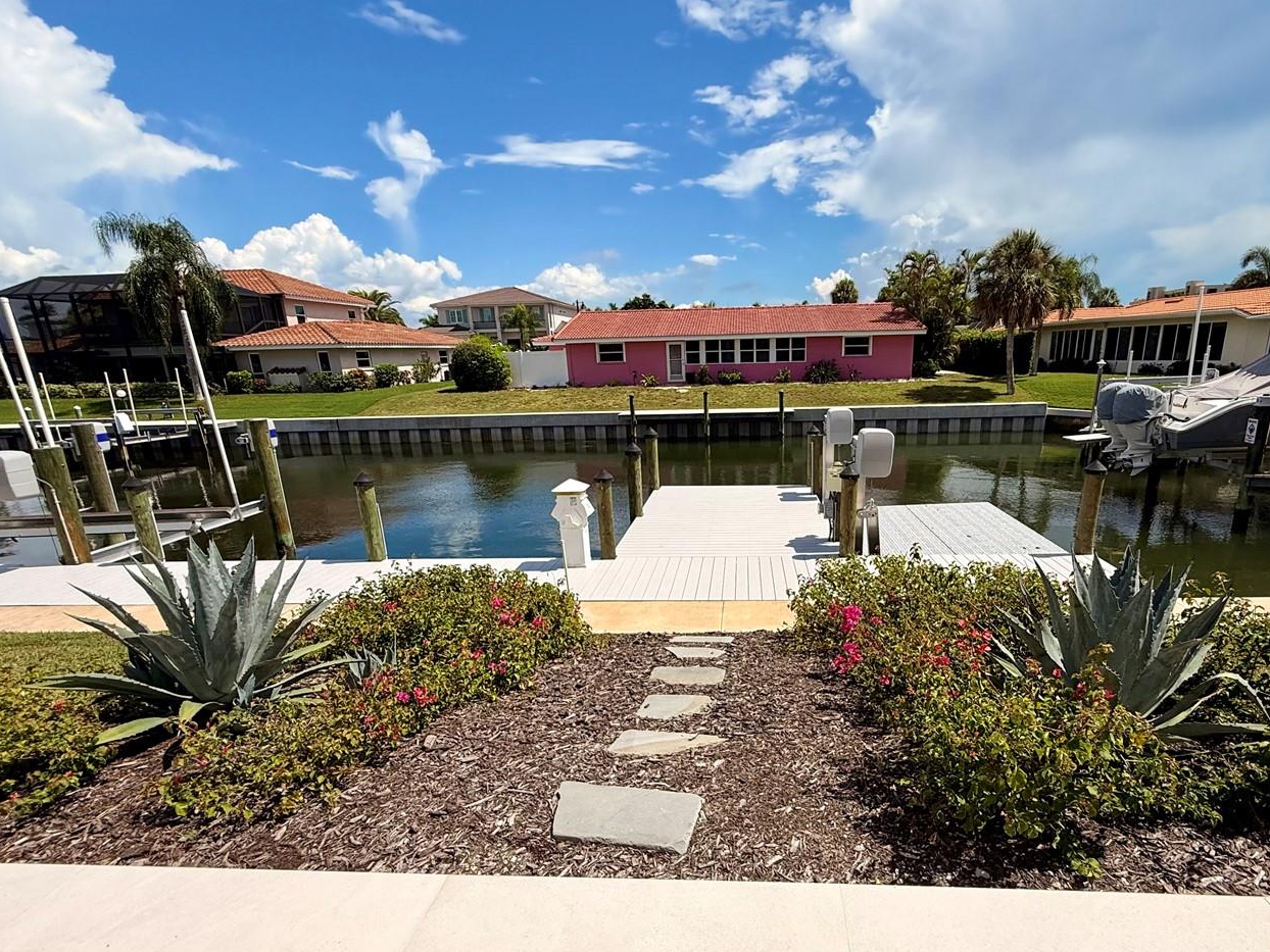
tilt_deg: -16.4
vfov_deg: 71.2
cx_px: 724
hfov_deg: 87.2
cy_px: 547
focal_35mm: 18
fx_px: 660
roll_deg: +1.1
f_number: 2.2
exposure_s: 1/2976
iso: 50
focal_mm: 2.22
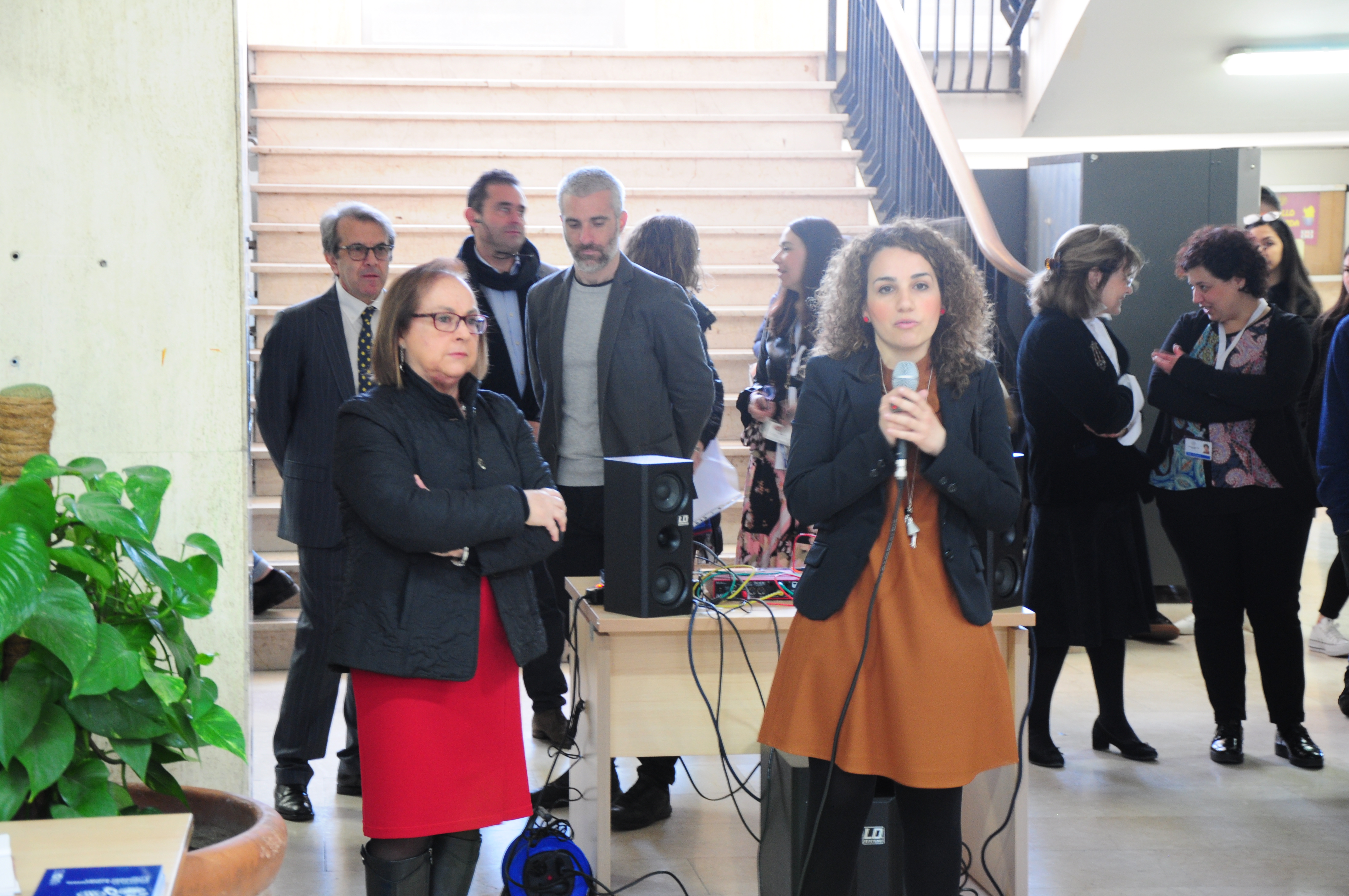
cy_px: 448
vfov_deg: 17.4
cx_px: 674
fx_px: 2919
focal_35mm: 78
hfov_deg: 26.0
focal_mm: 52
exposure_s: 1/6
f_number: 5
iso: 640
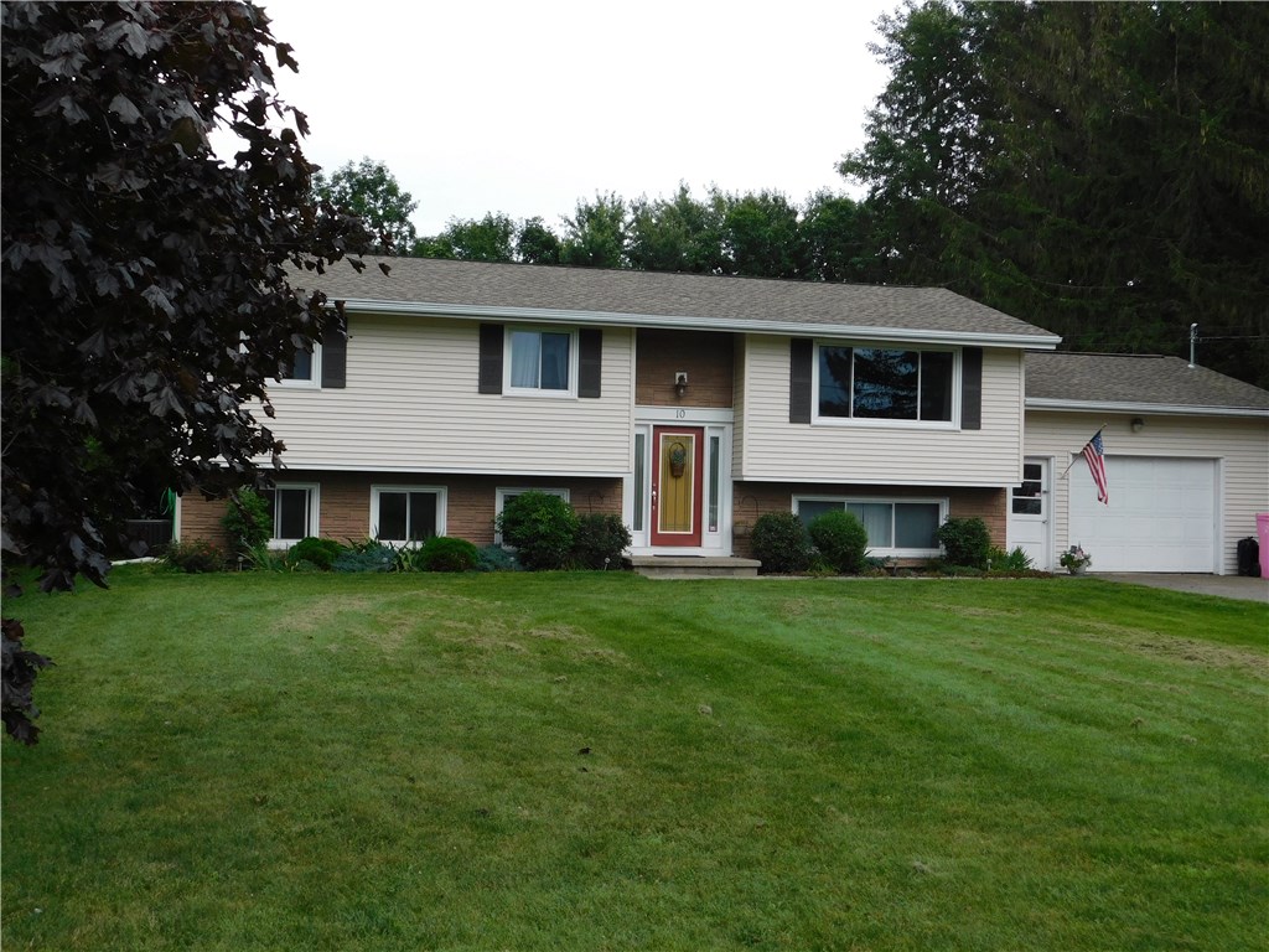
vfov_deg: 39.7
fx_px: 1320
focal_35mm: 36
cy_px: 476
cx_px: 634
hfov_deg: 51.4
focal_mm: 6.3
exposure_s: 1/640
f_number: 3.5
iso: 125
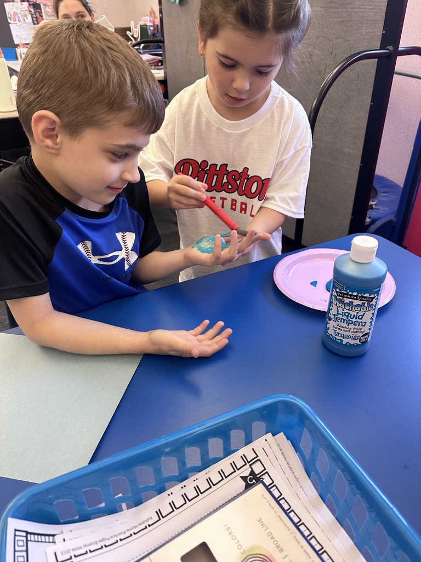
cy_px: 281
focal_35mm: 24
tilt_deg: -32.4
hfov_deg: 56.8
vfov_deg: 71.6
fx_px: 389
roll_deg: +2.1
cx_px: 210
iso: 200
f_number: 1.78
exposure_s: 1/60
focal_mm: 6.86
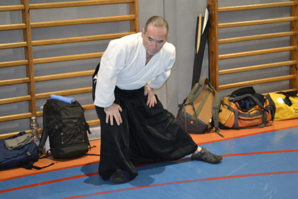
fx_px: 596
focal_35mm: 72
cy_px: 100
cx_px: 149
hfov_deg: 28.1
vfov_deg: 18.9
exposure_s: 1/60
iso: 3200
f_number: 5.6
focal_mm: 48
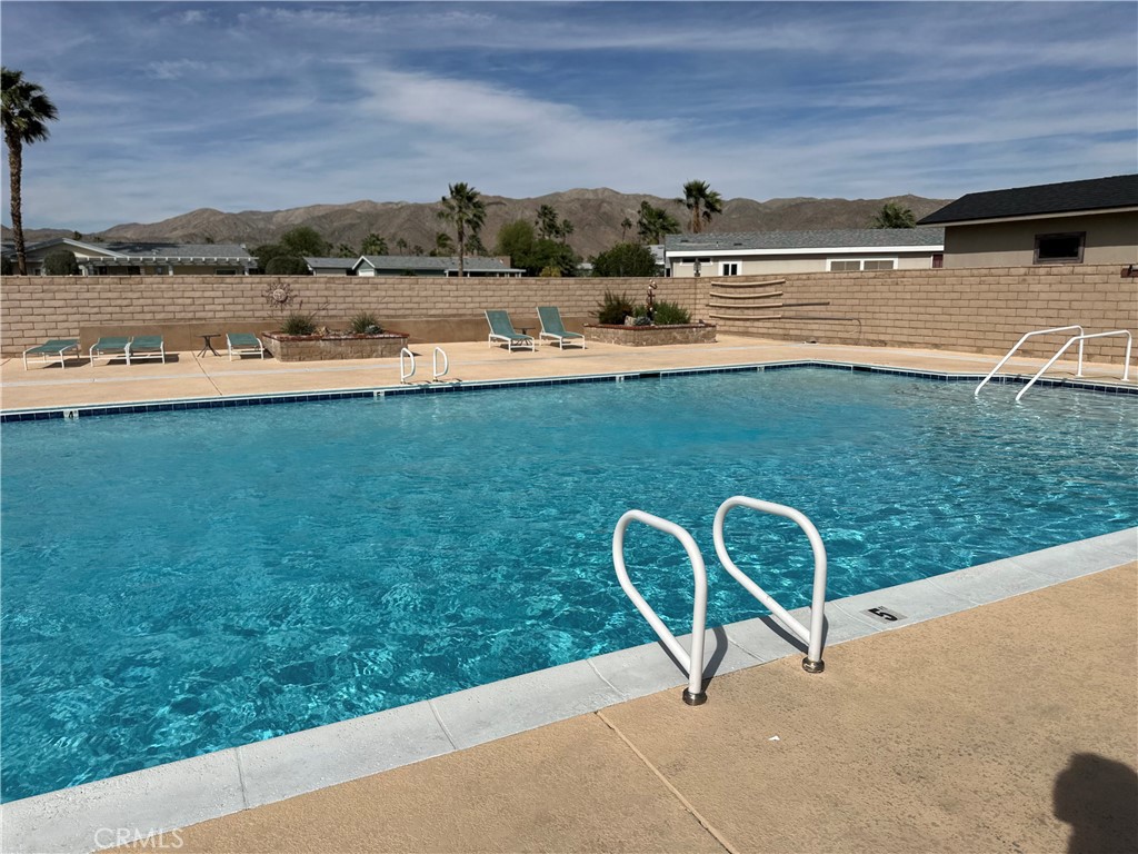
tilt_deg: -9.7
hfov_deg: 71.6
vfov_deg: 56.8
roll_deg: -1.0
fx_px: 789
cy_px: 427
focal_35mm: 24
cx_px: 569
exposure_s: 1/13699
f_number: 1.78
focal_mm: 6.86
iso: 80
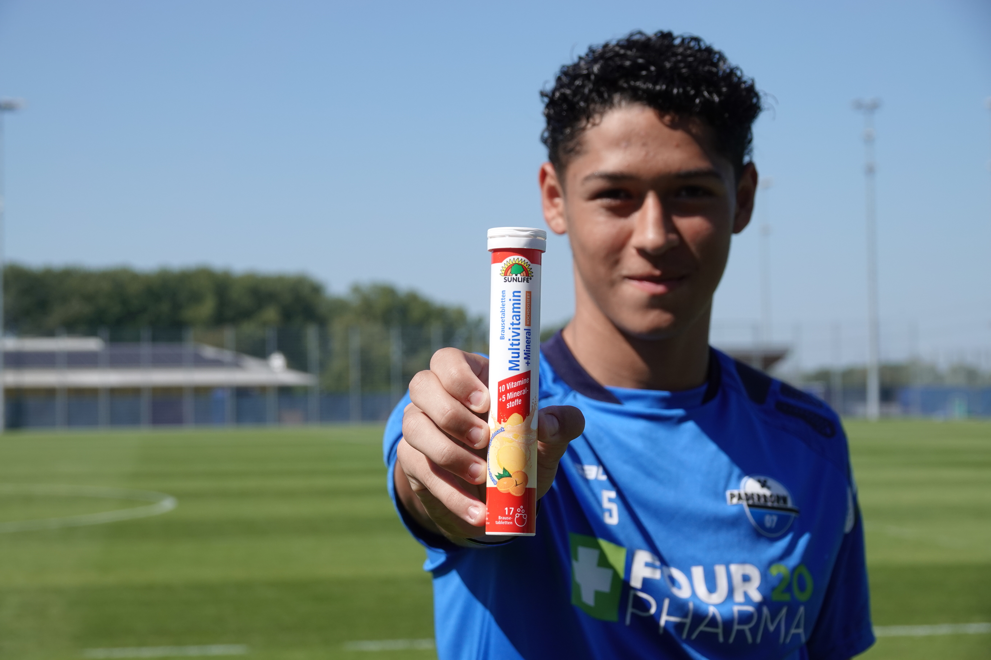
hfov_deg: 23.9
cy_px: 330
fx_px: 2340
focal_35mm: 85
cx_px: 496
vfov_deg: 16.1
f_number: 4
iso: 100
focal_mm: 31.33
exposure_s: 1/1000
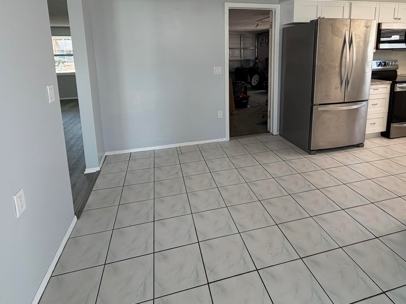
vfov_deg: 63.4
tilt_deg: -7.4
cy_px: 89
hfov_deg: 81.7
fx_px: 235
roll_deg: +1.4
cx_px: 215
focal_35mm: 20
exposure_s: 1/120
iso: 125
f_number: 2.2
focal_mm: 2.22
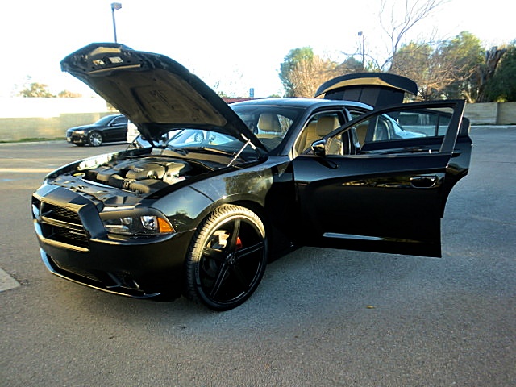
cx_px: 258
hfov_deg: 67.3
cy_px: 194
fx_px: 388
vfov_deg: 53.1
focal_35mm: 26
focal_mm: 4.65
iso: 64
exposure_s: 1/100
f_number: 2.6
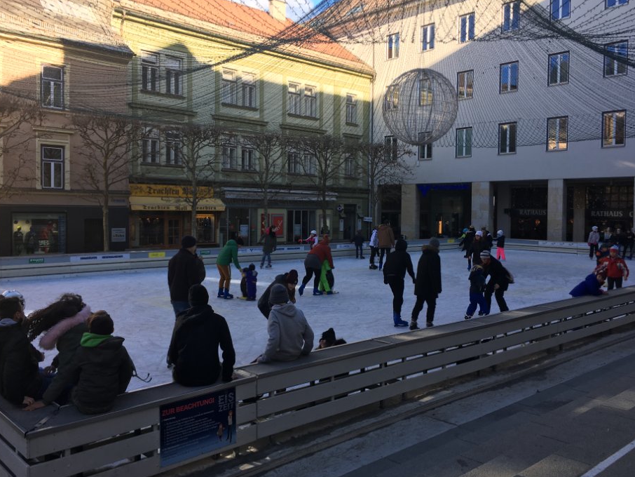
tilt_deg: -1.6
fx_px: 587
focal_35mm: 32
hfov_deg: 56.8
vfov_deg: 44.2
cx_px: 296
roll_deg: -2.0
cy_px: 225
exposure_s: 1/373
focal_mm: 4.15
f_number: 2.2
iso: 25
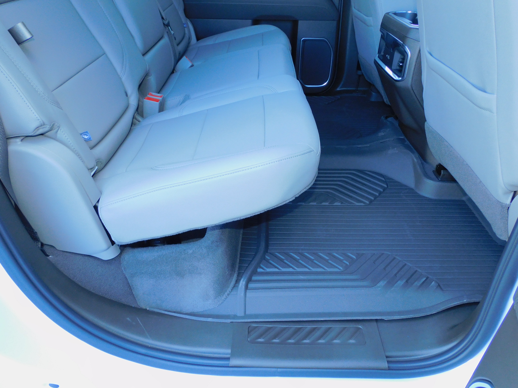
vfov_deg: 56.8
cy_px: 194
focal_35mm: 24
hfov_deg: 71.6
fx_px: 359
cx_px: 259
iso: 160
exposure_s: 1/30
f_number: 3.3
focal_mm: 4.3
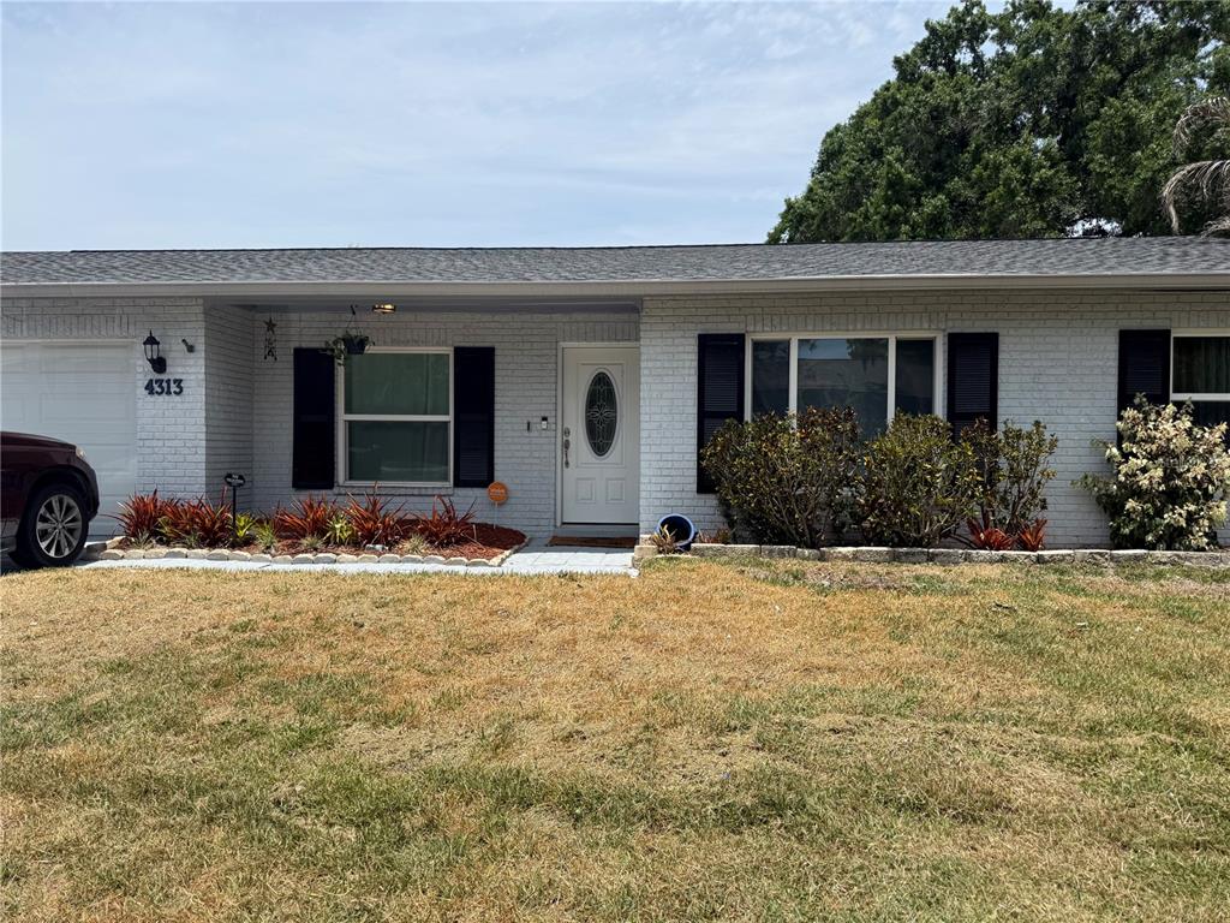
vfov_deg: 56.8
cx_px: 615
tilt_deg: -0.5
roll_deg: -0.6
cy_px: 462
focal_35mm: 24
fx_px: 853
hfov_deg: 71.6
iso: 80
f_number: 1.78
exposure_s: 1/5714
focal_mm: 6.76
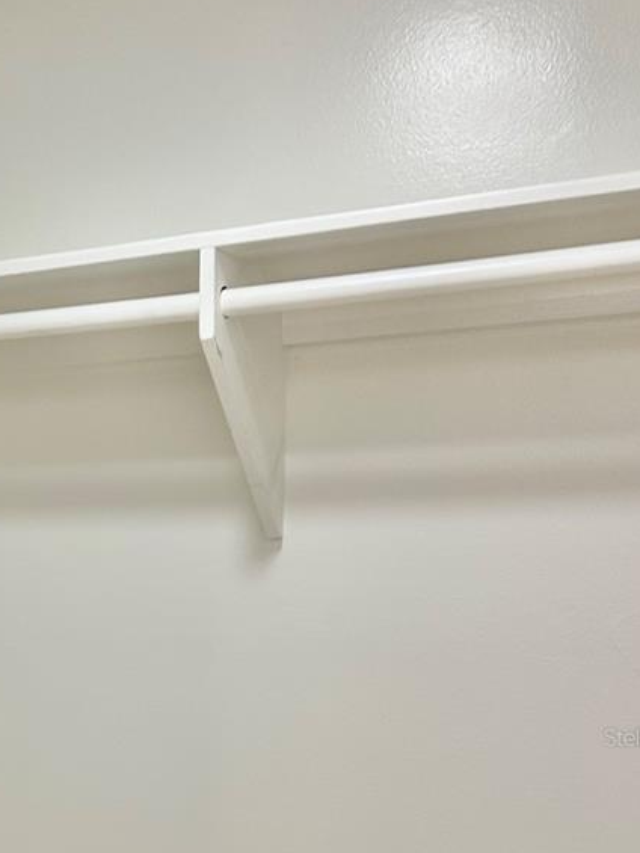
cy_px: 737
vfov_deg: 35.7
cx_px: 32
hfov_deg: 27.3
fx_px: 1257
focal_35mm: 51
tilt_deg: -9.8
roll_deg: +2.1
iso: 125
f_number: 1.78
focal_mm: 6.86
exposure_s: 1/60
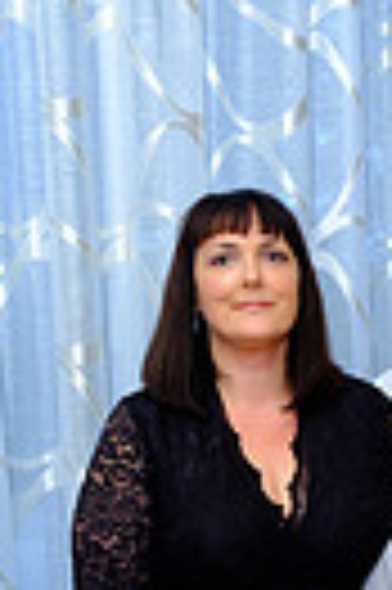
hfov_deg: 14.3
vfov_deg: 21.0
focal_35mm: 93
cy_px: 617
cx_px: 442
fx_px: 1523
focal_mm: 18
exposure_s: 1/125
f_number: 5.6
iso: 1600
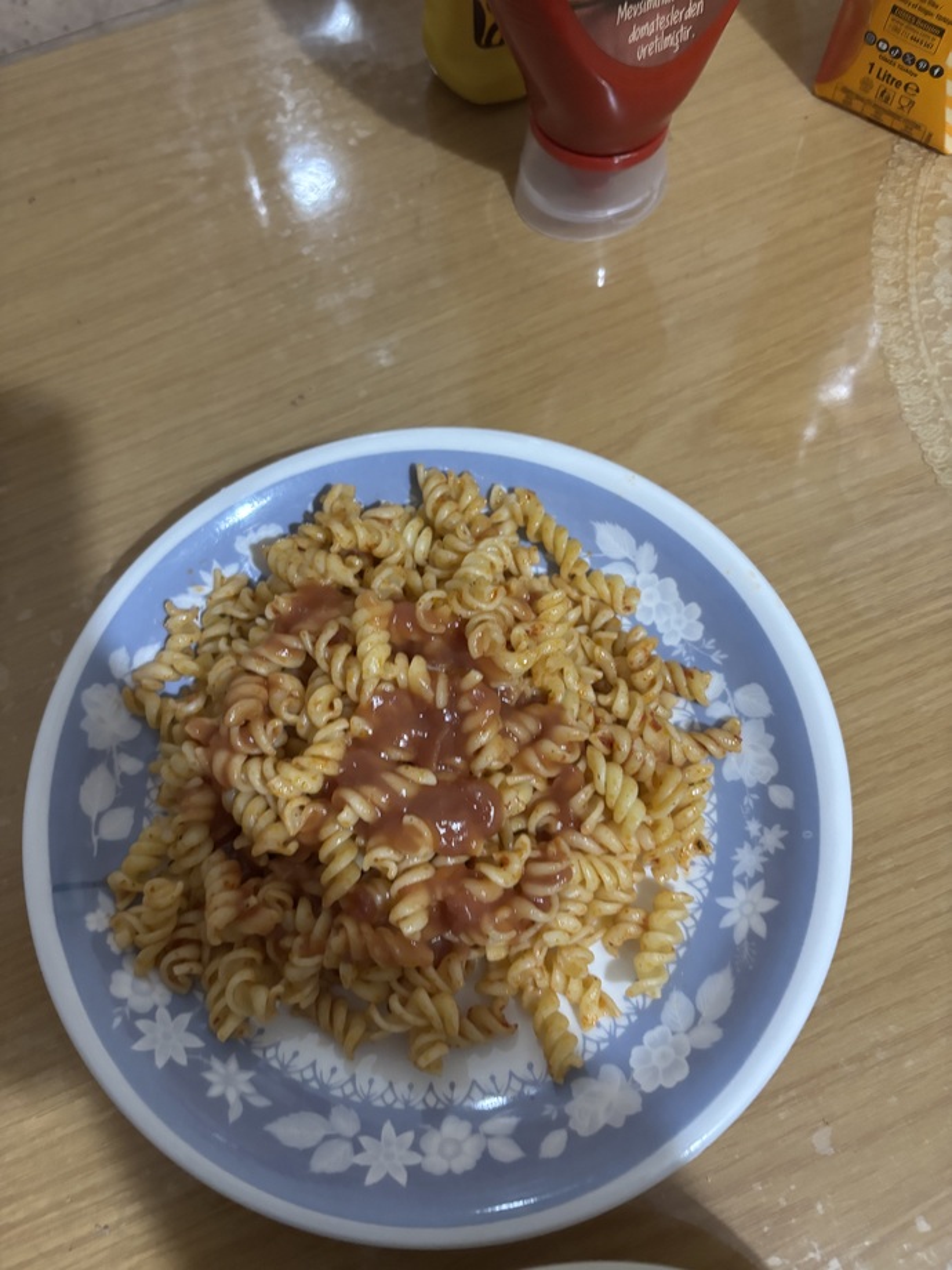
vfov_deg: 67.3
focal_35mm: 26
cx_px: 476
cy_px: 635
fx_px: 953
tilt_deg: -67.2
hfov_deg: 53.1
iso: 640
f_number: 1.6
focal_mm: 5.96
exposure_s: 1/33
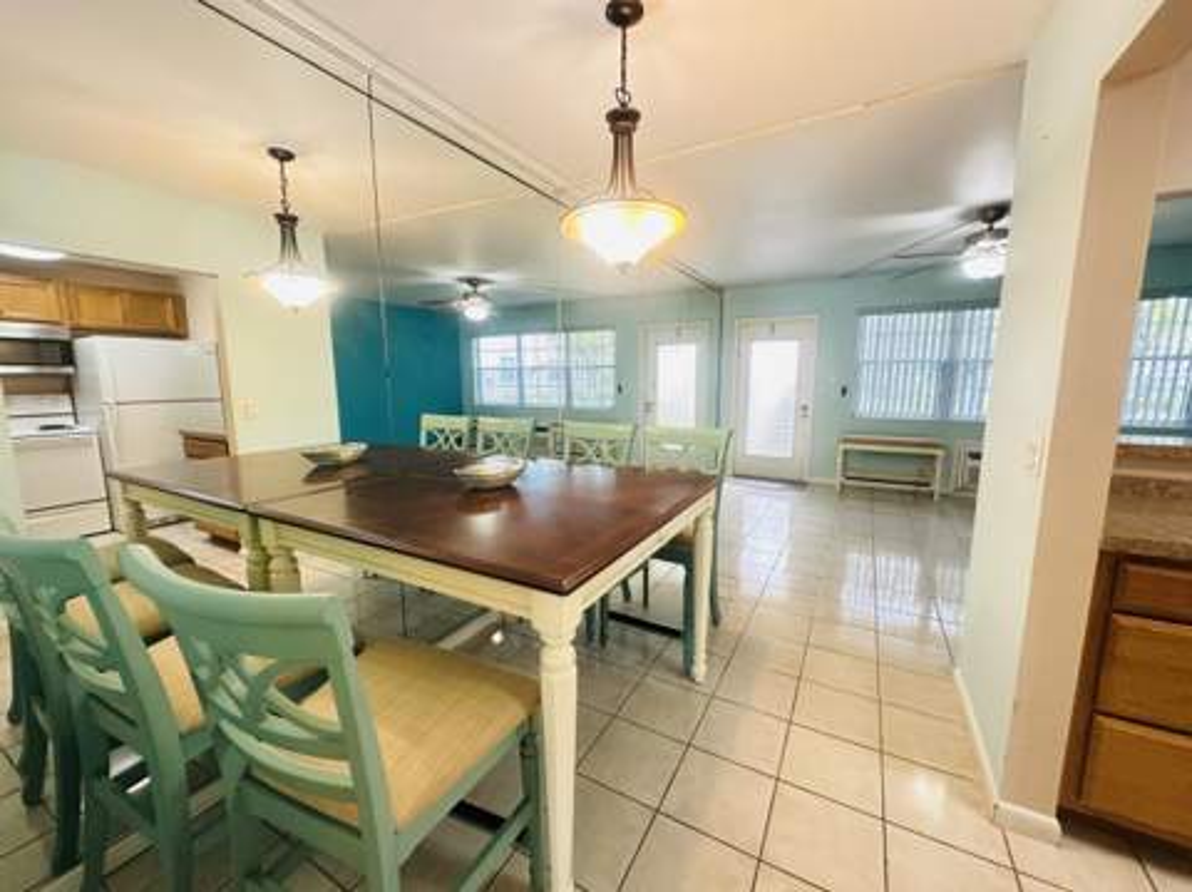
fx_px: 482
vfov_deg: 85.6
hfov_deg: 102.1
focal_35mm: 14
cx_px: 596
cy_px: 446
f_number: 2.2
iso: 320
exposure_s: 1/60
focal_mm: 2.22
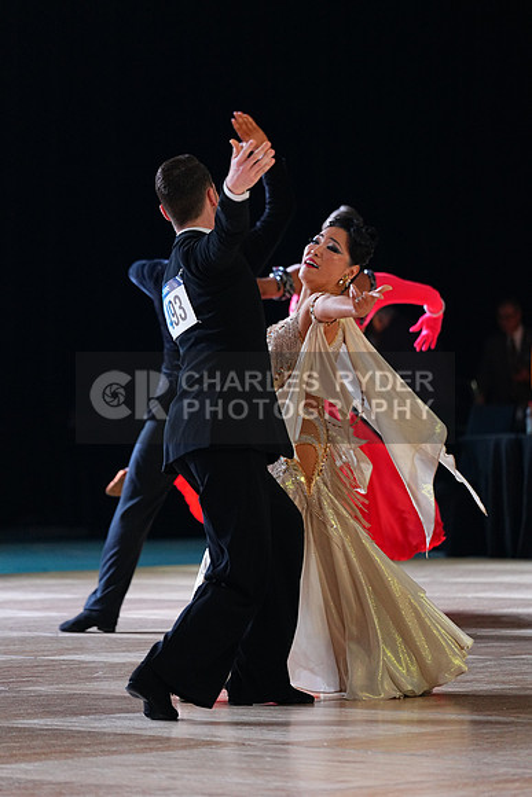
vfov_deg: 10.3
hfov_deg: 6.9
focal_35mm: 200
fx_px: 4430
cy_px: 398
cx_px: 266
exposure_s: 1/400
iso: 2500
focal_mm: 200
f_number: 4
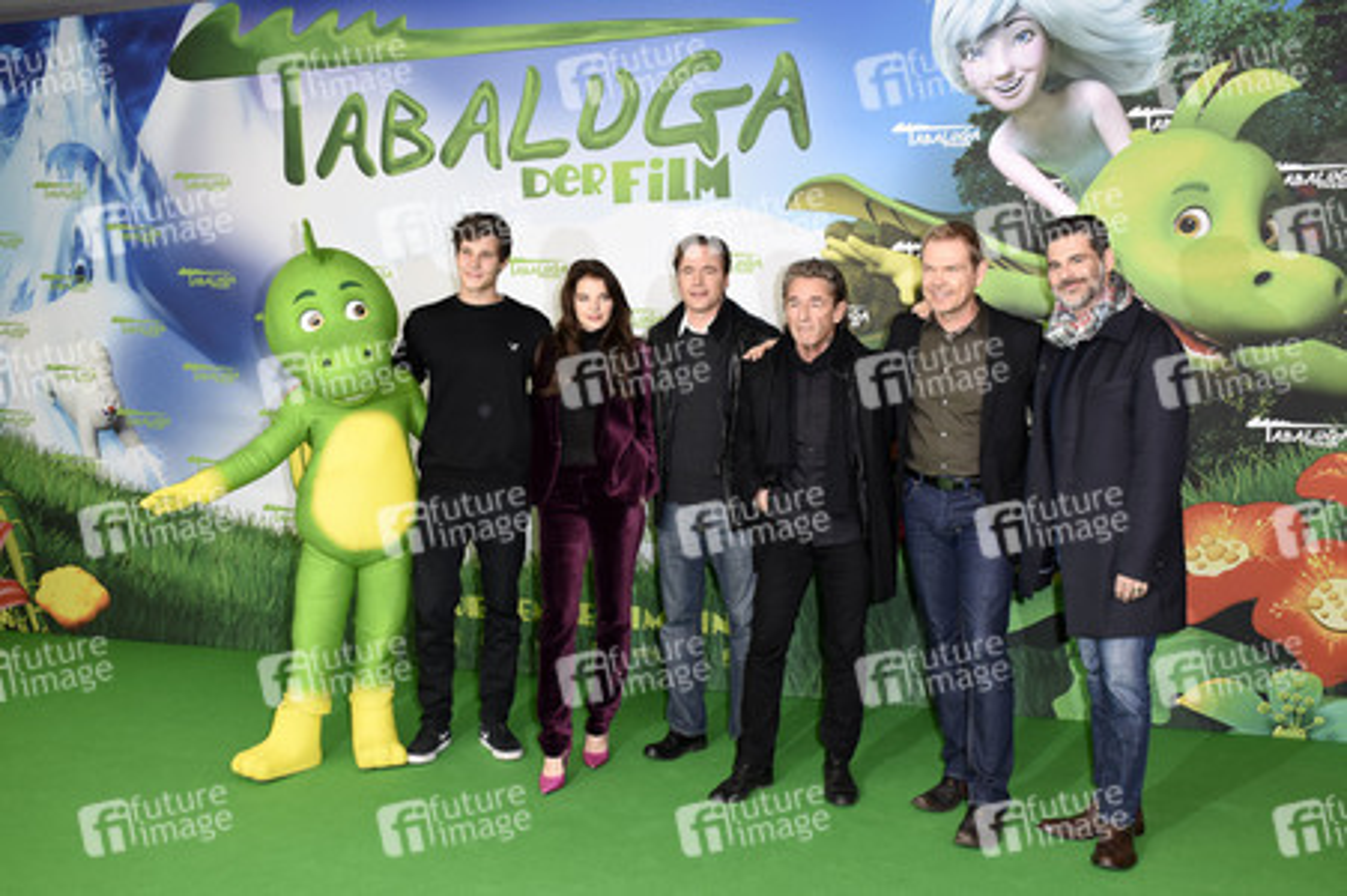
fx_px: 1290
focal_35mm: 34
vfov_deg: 38.3
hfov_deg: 55.1
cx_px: 674
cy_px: 448
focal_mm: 23
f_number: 5.6
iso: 500
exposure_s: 1/125
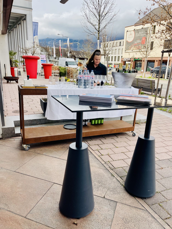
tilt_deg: -16.5
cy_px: 114
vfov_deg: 69.4
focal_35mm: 25
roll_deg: -2.1
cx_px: 86
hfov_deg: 54.9
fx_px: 166
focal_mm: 5.1
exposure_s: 1/1739
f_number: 1.6
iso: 32
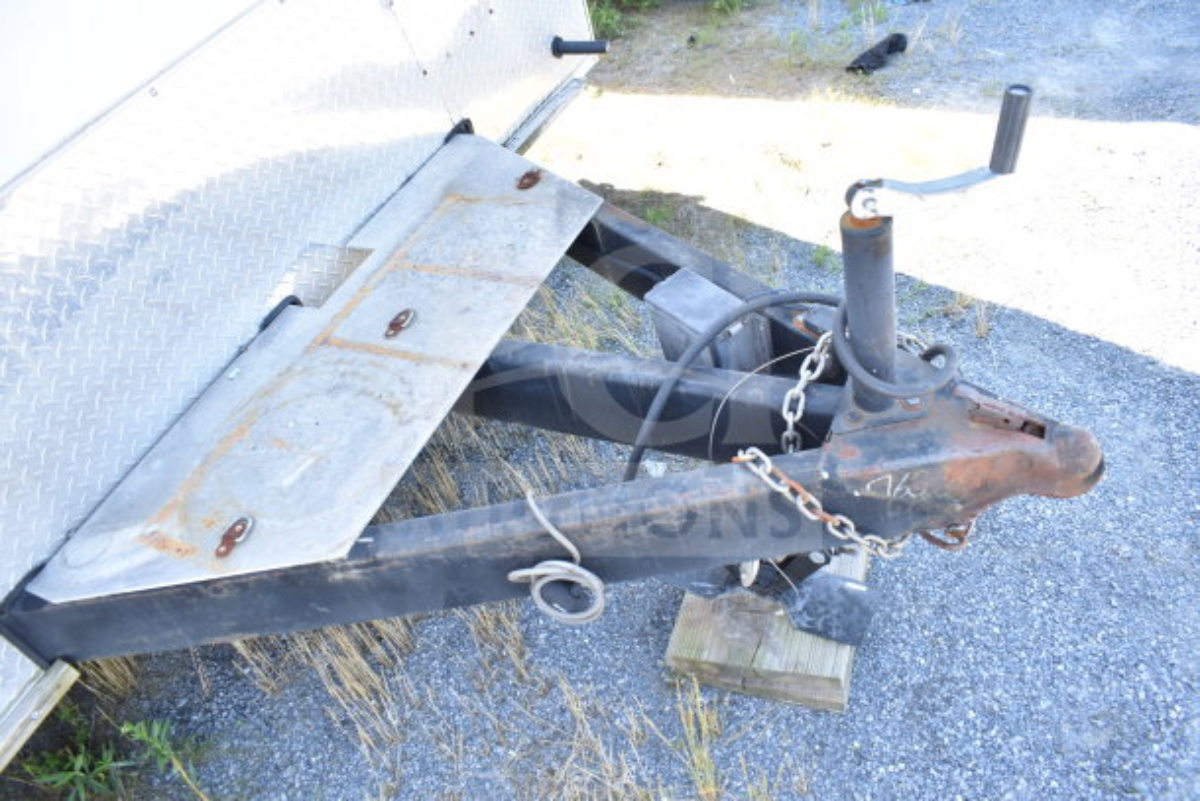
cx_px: 600
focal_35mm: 27
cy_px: 400
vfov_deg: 48.0
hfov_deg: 67.4
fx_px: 900
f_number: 4.5
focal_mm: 18
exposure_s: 1/80
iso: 200
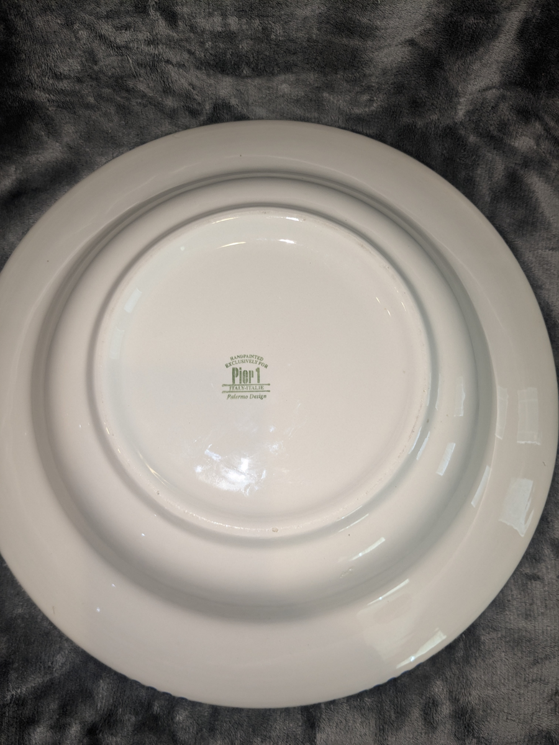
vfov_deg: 65.3
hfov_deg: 51.4
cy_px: 372
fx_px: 581
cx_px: 280
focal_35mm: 27
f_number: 1.73
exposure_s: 1/30
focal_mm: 4.38
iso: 58
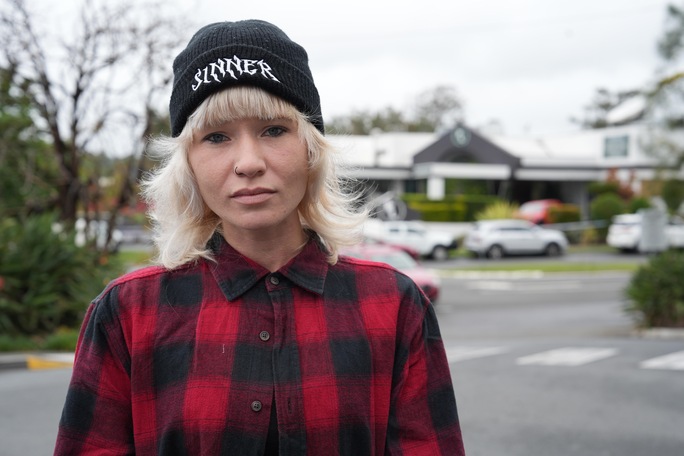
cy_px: 228
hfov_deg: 33.9
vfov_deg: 23.0
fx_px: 1121
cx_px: 342
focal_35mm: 59
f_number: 5.6
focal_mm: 59
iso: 100
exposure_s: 1/125
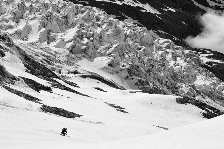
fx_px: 447
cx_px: 112
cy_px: 74
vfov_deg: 18.9
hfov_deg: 28.1
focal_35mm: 72
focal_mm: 48
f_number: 14
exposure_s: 1/400
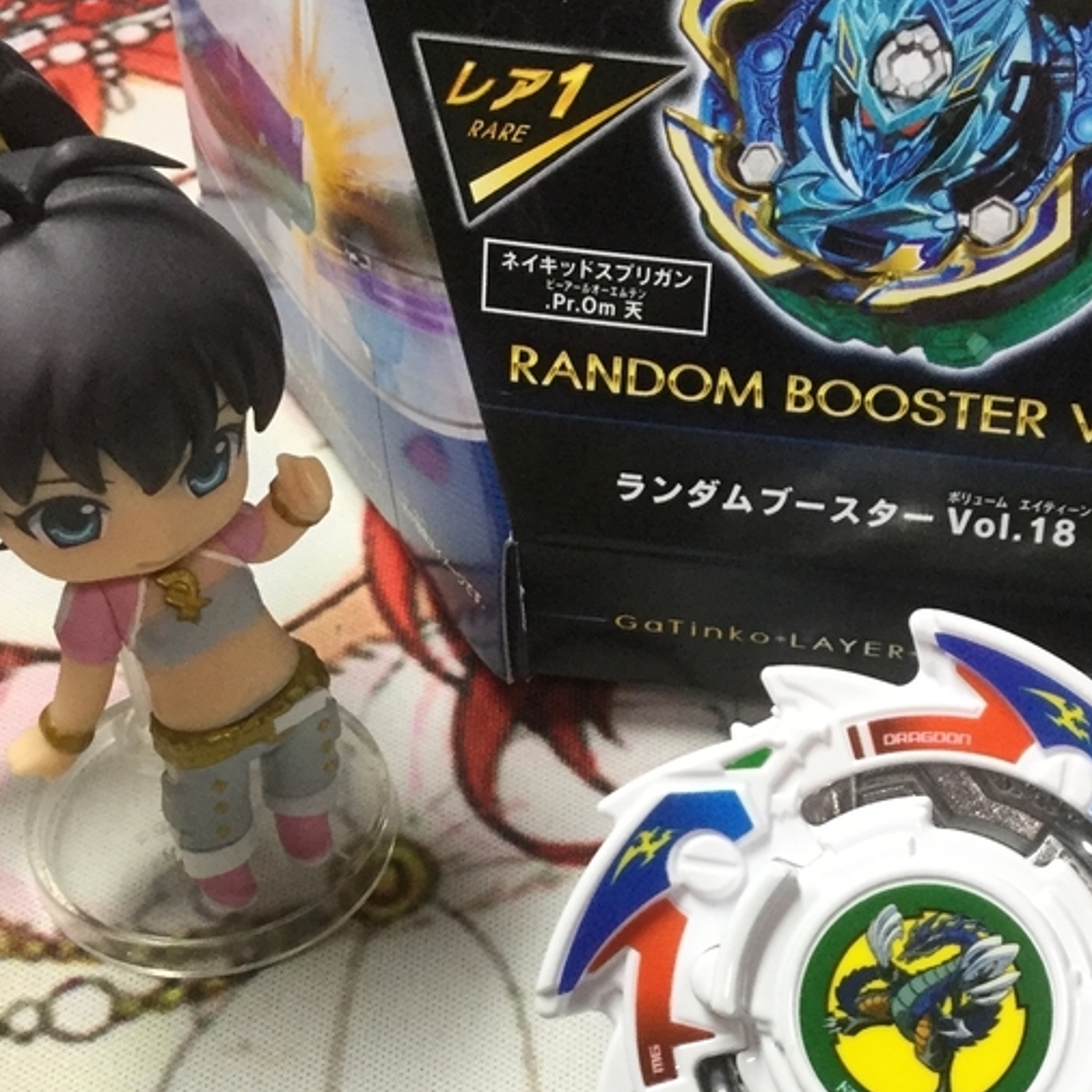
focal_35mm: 65
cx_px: 766
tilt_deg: -46.4
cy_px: 723
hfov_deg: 26.3
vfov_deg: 26.3
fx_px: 2320
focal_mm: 3.3
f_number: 2.4
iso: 50
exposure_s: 1/30
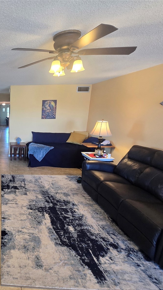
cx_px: -7
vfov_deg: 89.6
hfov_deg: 46.7
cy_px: 146
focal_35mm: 19
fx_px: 146
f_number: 2.2
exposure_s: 1/60
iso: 250
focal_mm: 2.2
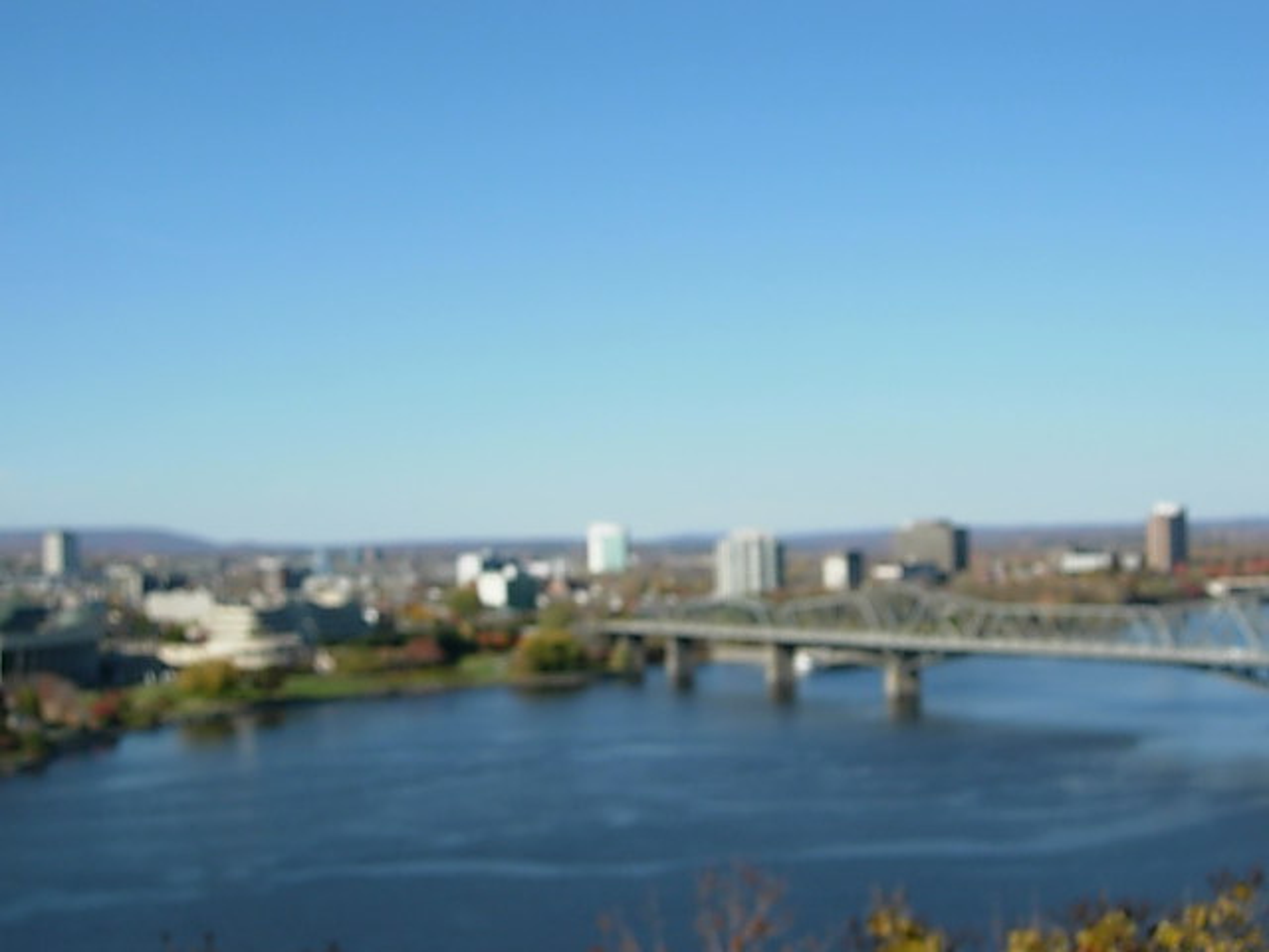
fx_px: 1870
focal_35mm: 51
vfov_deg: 28.6
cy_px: 476
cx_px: 634
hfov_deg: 37.5
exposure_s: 1/645
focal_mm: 10.6
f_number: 5.4
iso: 79
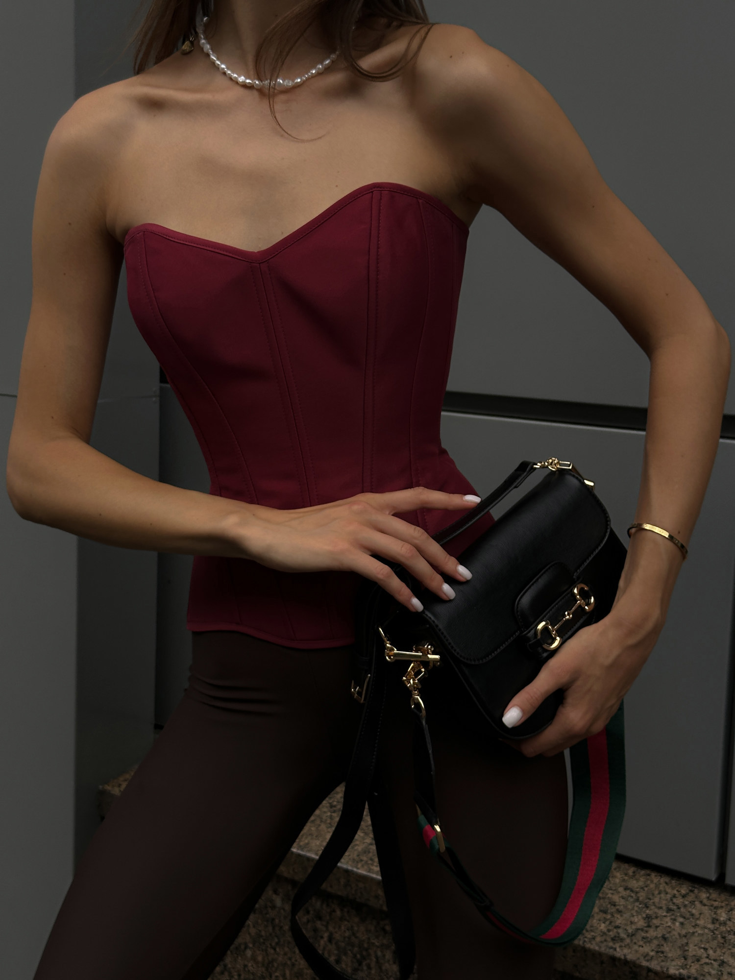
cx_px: 368
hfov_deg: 30.3
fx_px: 1359
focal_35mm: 48
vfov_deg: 39.7
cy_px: 490
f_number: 1.8
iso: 64
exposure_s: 1/1400
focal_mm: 6.86
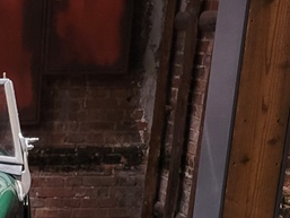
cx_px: -124
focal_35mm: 101
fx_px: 847
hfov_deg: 17.7
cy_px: 325
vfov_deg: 13.8
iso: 500
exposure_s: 1/24
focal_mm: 5.4
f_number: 1.8
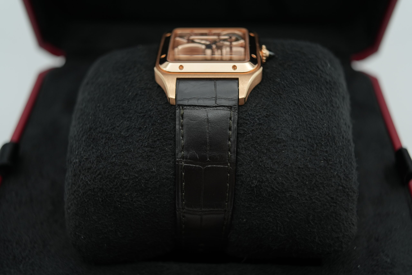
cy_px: 138
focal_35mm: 35
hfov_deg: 54.4
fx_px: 401
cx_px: 206
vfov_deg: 37.9
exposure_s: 1/250
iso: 400
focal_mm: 35
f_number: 5
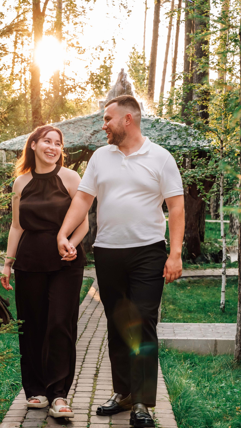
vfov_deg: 31.9
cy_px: 217
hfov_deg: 18.2
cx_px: 98
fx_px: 750
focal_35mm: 66
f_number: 7.1
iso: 1250
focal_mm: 62
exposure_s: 1/100
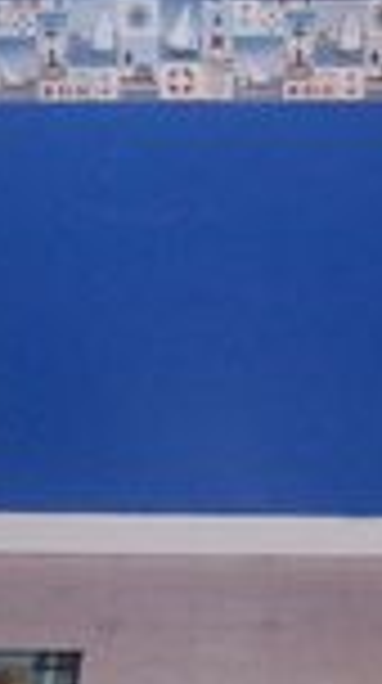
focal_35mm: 95
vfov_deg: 22.4
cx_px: 225
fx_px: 1718
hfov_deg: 12.7
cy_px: 418
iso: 200
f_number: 2.7
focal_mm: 6
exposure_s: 1/64
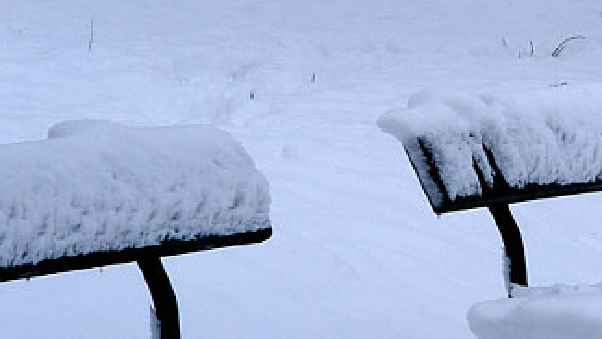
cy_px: 50
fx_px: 4359
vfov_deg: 4.5
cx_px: 967
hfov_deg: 7.7
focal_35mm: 273
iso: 200
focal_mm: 35
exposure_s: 1/200
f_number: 8
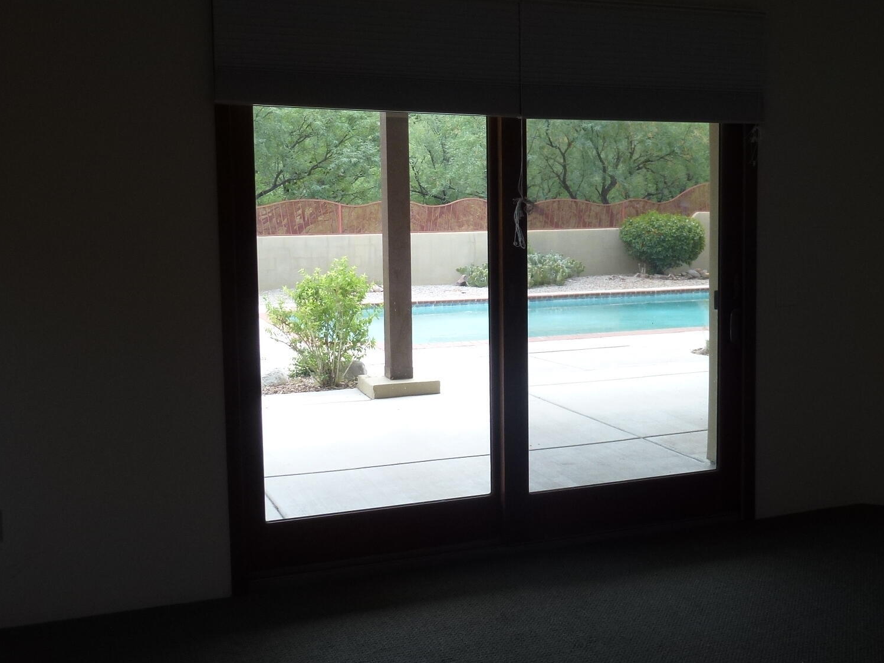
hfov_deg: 45.3
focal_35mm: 41
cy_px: 301
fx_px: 1047
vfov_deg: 35.1
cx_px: 562
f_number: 3.5
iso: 100
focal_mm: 5.4
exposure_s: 1/100
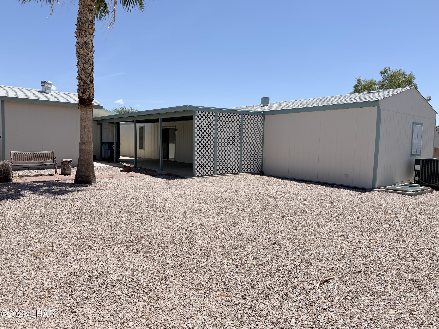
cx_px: 220
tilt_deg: -2.8
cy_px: 164
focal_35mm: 24
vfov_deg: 56.8
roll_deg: -1.6
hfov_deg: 71.6
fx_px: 304
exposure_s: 1/8130
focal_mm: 6.76
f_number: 1.78
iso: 80
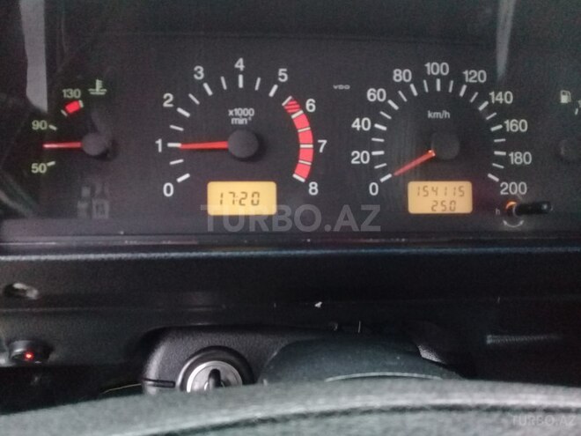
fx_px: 520
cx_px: 290
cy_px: 218
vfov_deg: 45.4
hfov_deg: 58.4
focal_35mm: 31
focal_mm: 3.3
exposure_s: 1/17
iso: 500
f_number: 2.2
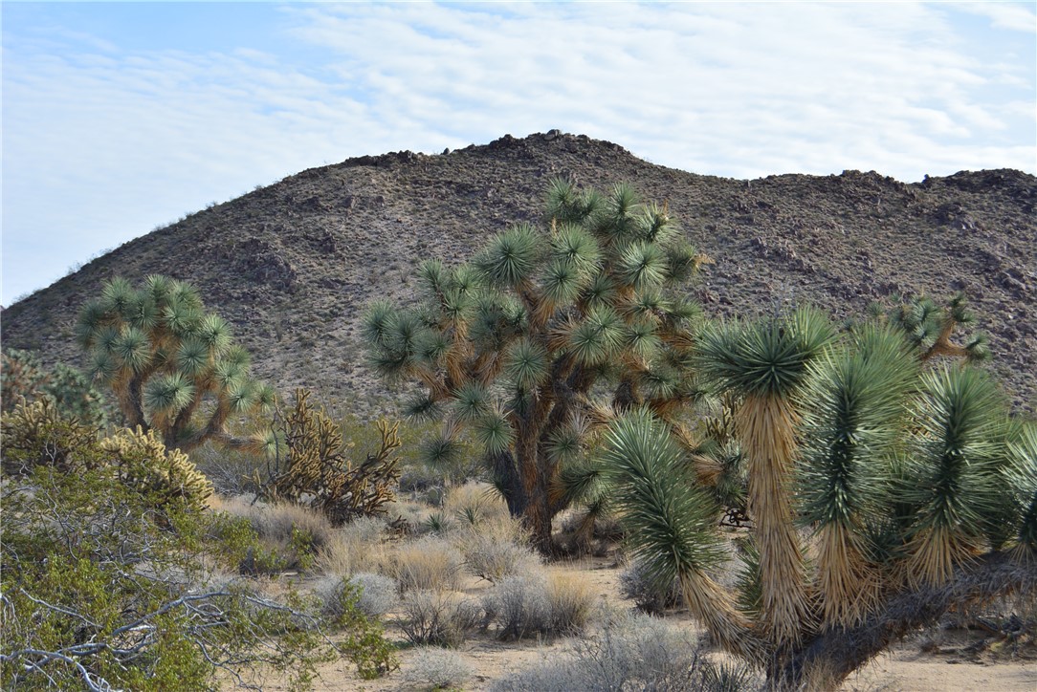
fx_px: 2378
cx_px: 518
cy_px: 346
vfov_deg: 16.6
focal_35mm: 82
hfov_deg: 24.6
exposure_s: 1/320
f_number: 10
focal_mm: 55
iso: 200
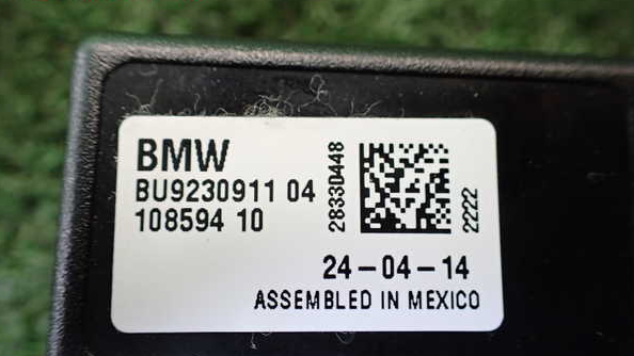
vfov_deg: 35.5
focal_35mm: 33
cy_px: 215
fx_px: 555
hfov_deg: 59.5
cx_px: 316
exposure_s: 1/125
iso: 320
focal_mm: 5.4
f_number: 2.3
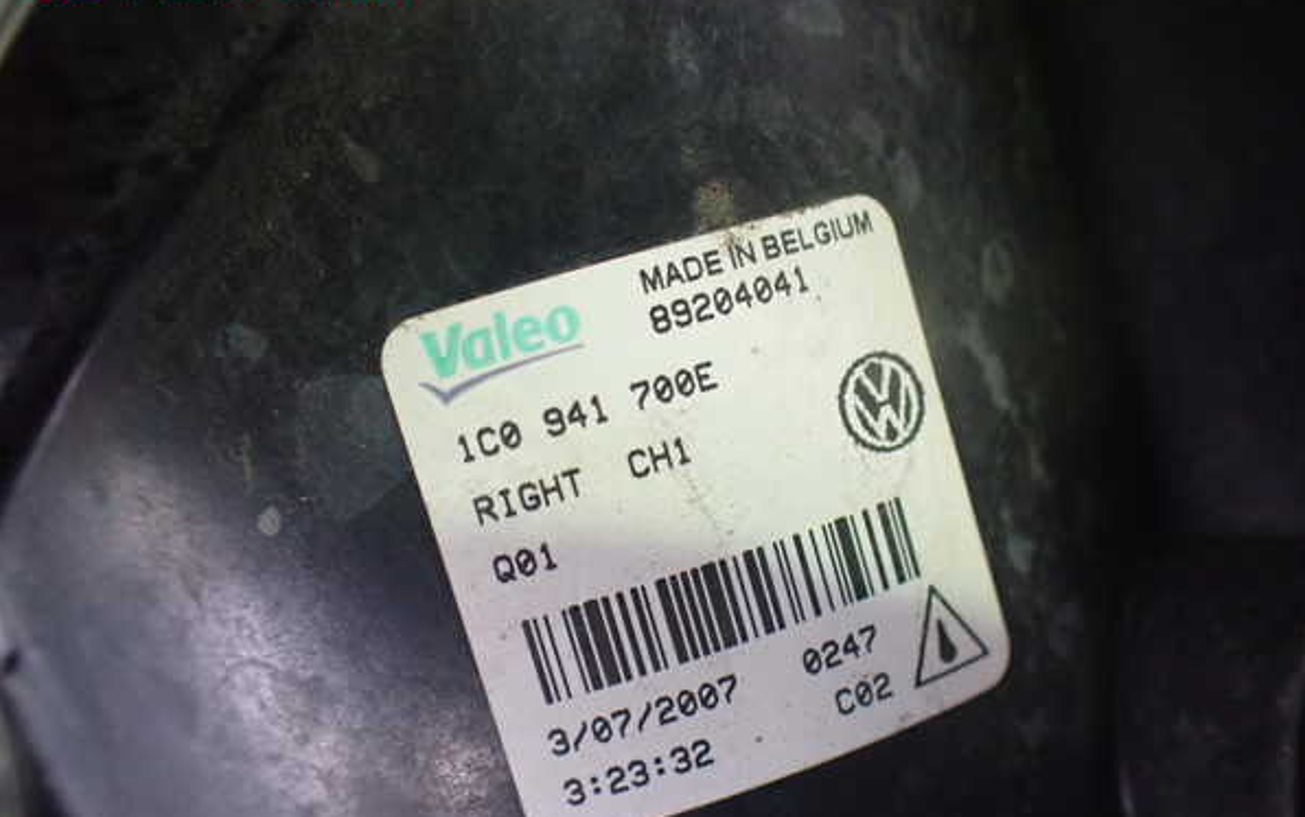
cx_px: 655
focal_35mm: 32
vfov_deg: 39.4
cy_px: 447
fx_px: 1139
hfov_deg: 59.6
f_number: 2.3
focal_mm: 5.4
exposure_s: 1/80
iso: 800
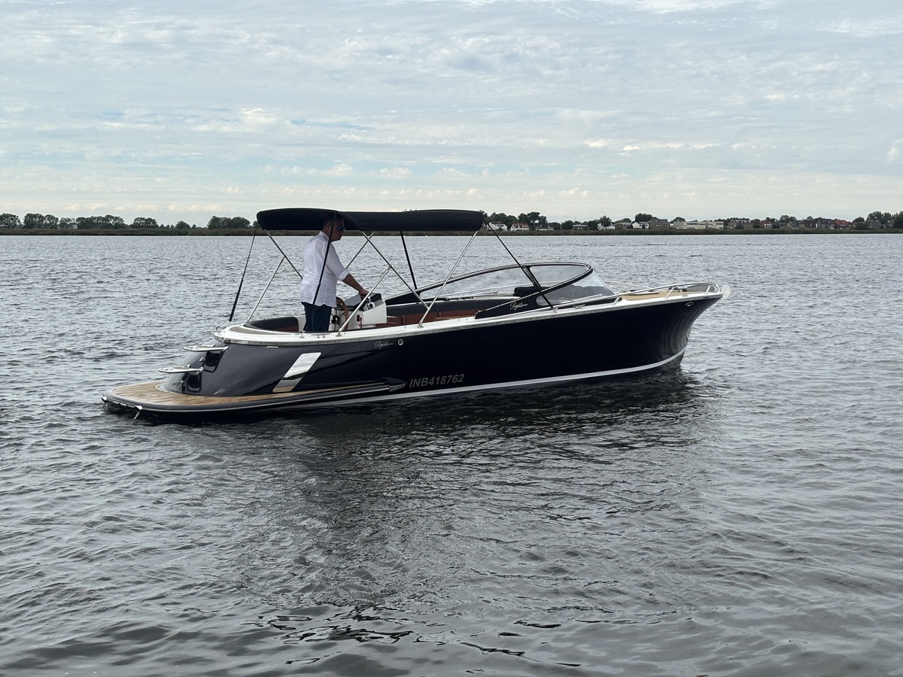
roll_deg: +0.4
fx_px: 1356
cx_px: 452
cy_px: 338
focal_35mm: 52
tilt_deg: -4.7
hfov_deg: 36.8
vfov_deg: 28.0
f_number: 1.6
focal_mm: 5.96
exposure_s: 1/2193
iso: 40
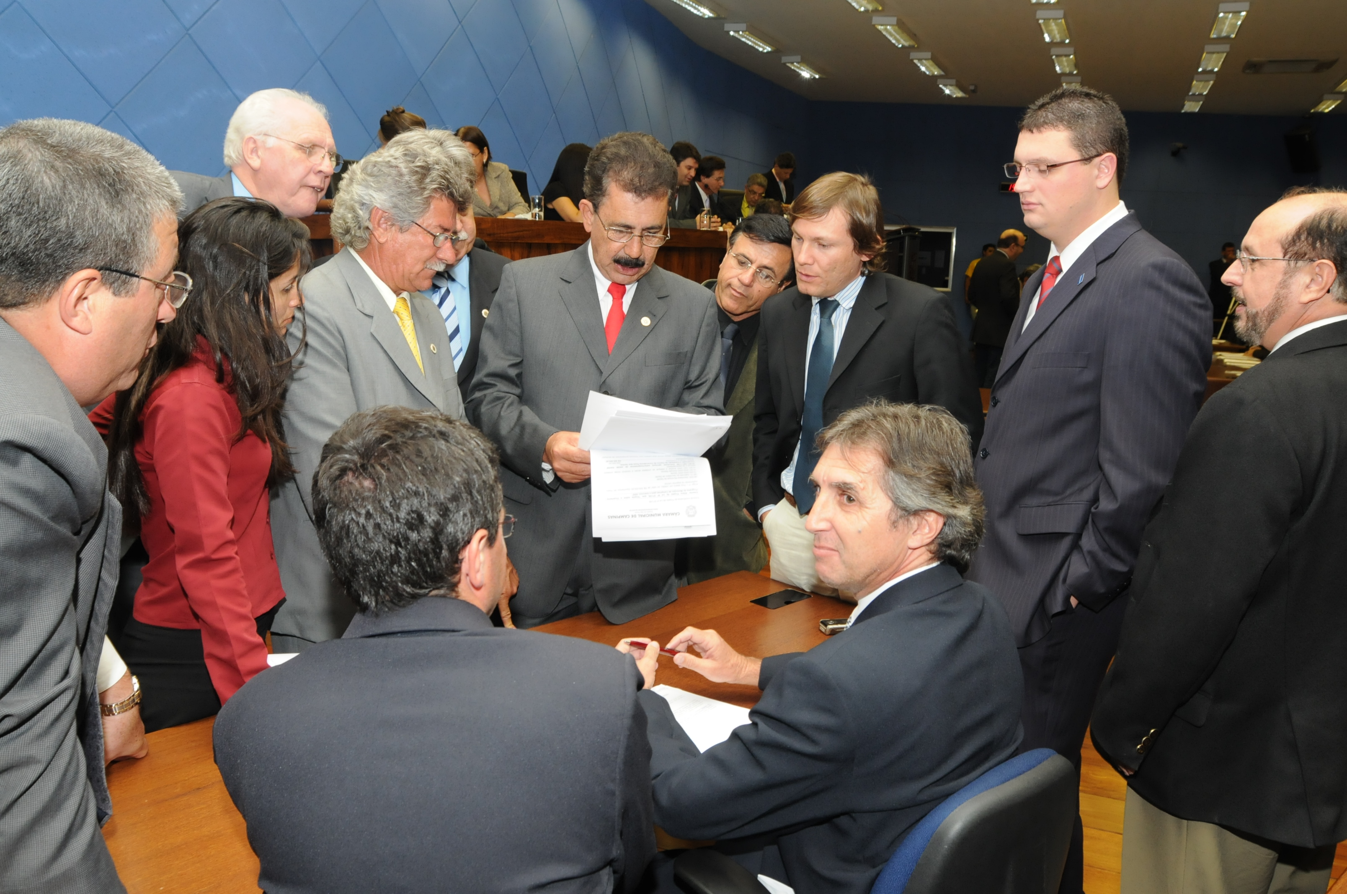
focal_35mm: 28
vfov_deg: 45.6
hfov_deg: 64.6
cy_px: 447
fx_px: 1065
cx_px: 674
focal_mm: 19
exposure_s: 1/60
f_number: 7.1
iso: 800
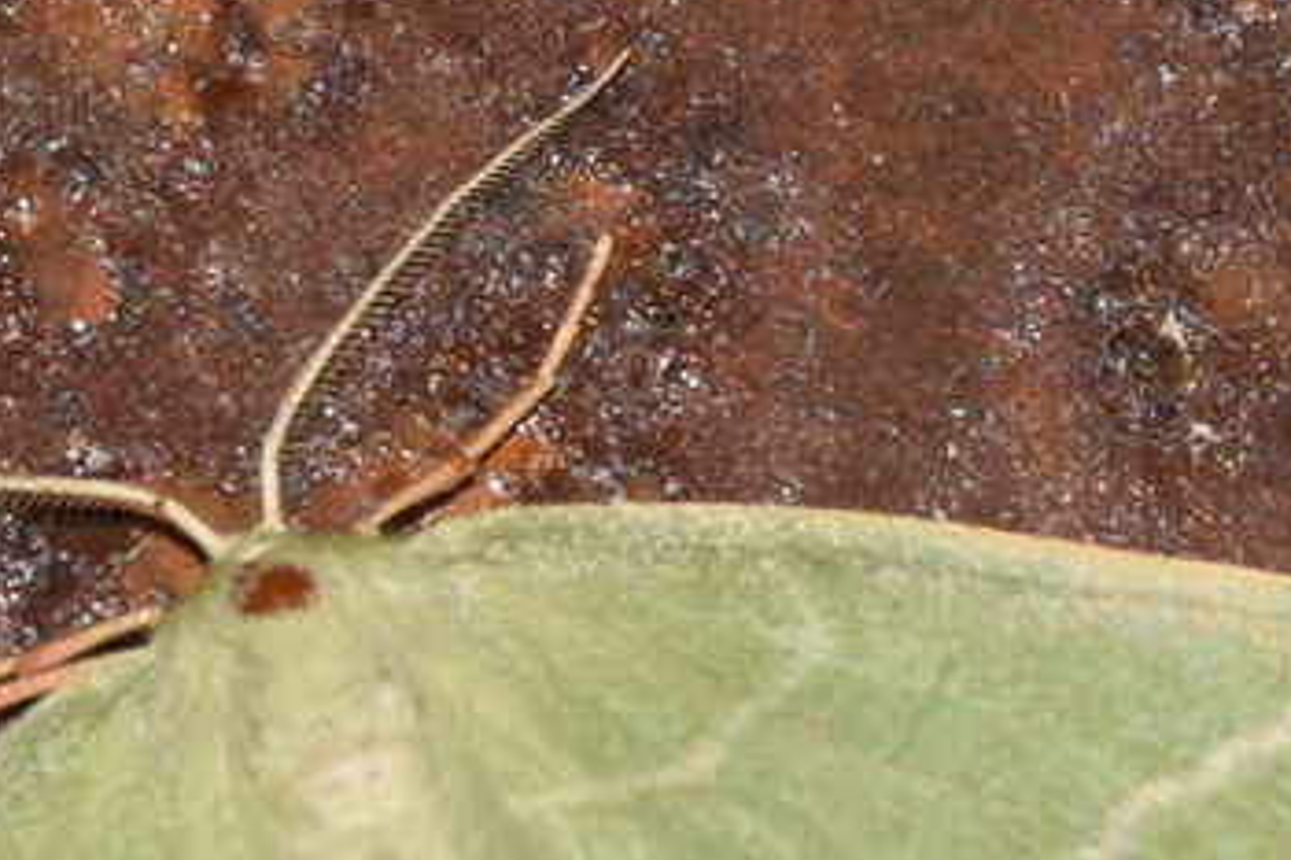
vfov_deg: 2.4
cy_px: 1126
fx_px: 20645
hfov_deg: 3.6
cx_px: 509
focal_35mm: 576
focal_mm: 140
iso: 100
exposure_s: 1/60
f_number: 13
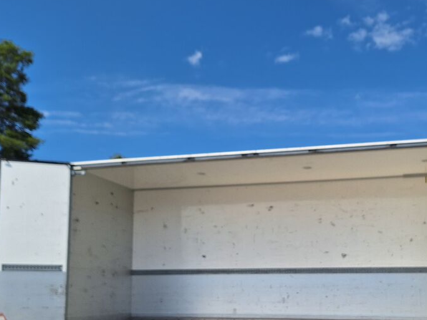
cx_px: 256
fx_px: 530
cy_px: 230
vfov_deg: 33.1
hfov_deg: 43.7
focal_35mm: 43
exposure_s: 1/5128
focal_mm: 5.54
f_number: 1.8
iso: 40
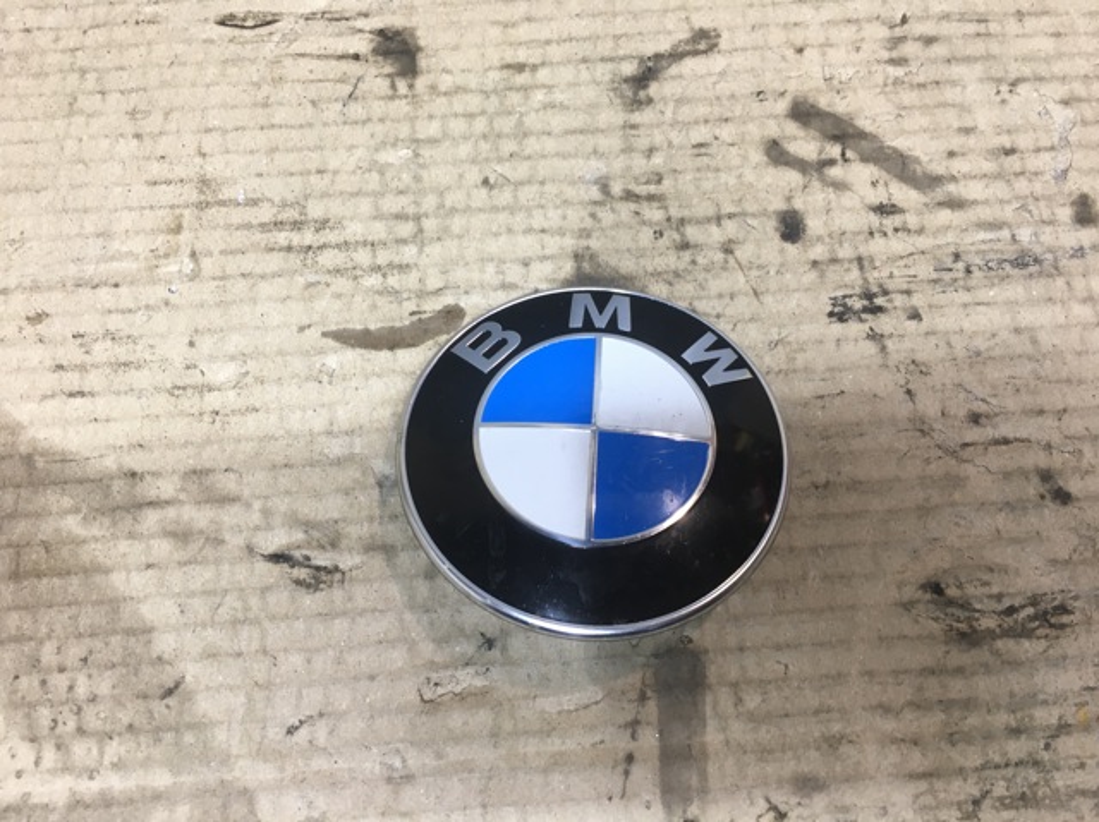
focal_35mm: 29
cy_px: 411
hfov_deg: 61.7
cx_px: 550
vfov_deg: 48.2
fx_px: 920
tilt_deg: -71.5
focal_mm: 4.15
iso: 64
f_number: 2.2
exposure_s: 1/33
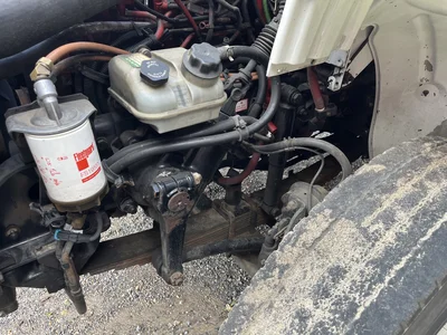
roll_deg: +0.4
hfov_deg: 67.3
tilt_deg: -31.9
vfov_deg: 53.1
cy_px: 168
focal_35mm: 26
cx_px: 224
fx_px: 336
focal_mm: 5.1
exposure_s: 1/121
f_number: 1.6
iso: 50
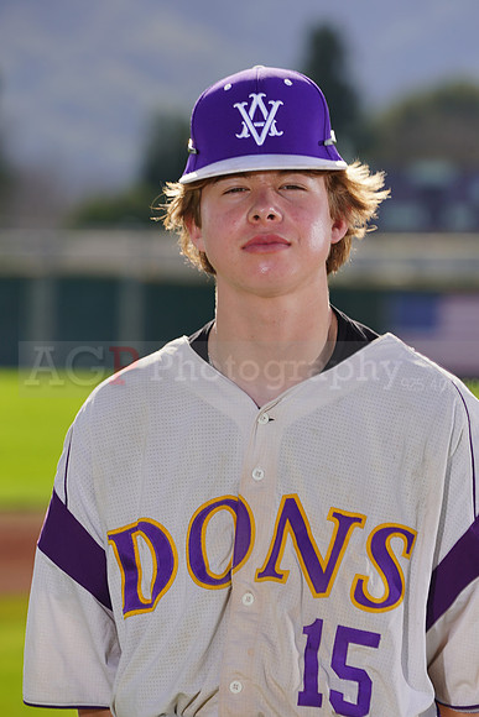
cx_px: 240
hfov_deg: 4.9
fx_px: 5624
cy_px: 358
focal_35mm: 282
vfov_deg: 7.3
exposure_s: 1/250
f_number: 9
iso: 100
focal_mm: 282
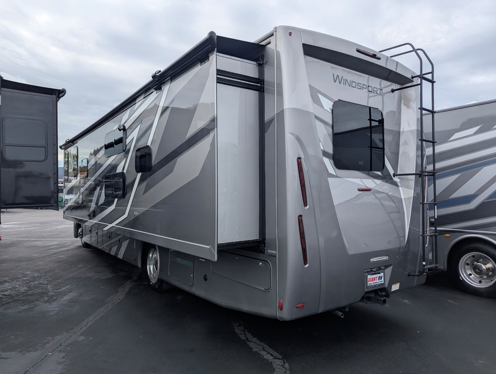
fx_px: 344
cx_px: 248
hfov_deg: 71.5
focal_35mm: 24
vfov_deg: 56.9
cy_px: 187
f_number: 1.85
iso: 47
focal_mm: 6.81
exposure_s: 1/1715
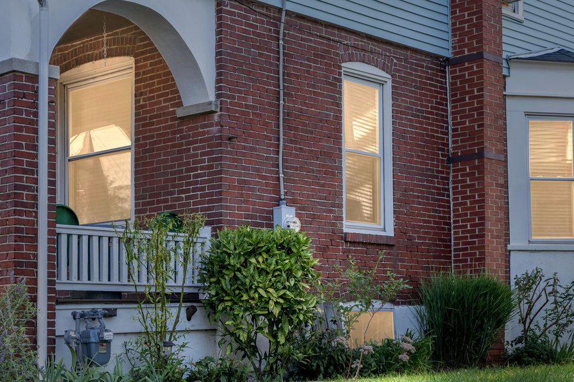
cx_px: 198
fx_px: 1132
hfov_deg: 28.3
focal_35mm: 71
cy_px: 22
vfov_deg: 18.8
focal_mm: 31
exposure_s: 1/100
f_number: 7.1
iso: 320
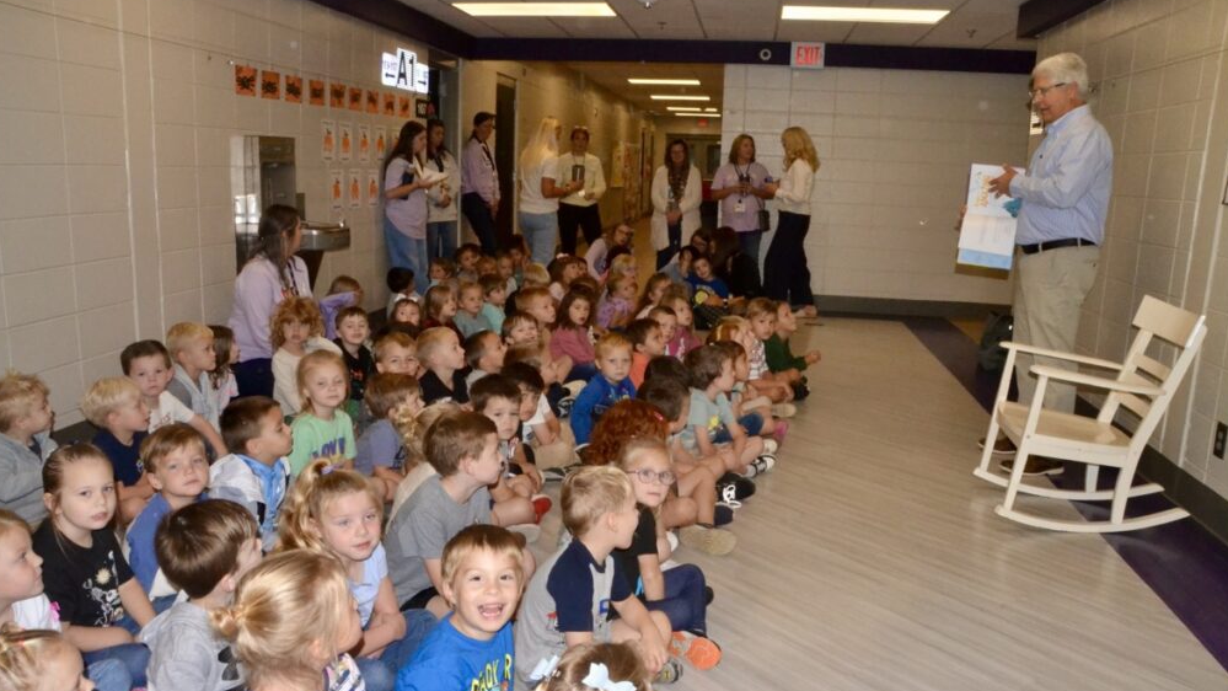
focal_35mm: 29
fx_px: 944
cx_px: 615
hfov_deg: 66.1
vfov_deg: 40.2
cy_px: 362
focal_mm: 18
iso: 3200
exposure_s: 1/60
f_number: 22
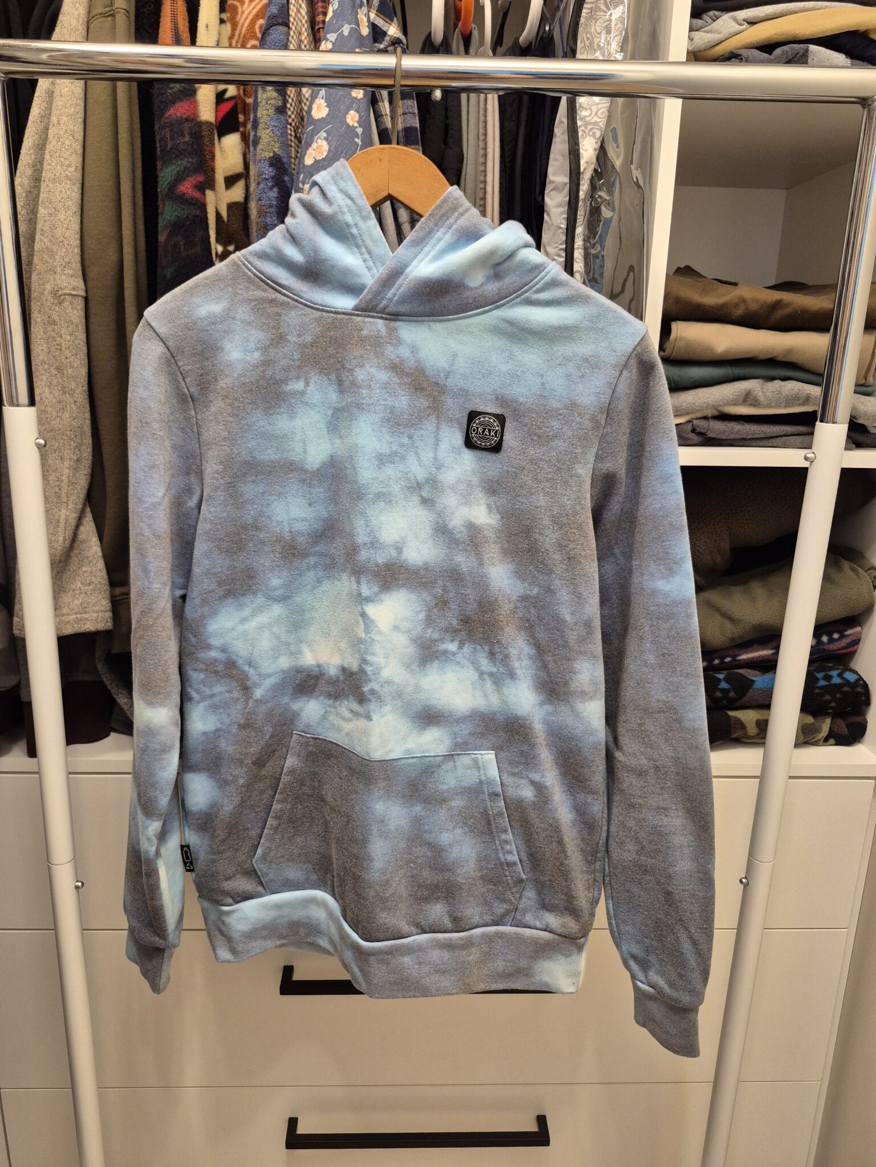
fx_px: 776
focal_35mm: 23
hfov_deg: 58.9
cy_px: 584
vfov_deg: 73.9
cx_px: 438
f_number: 1.8
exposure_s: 1/120
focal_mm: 5.4
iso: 500
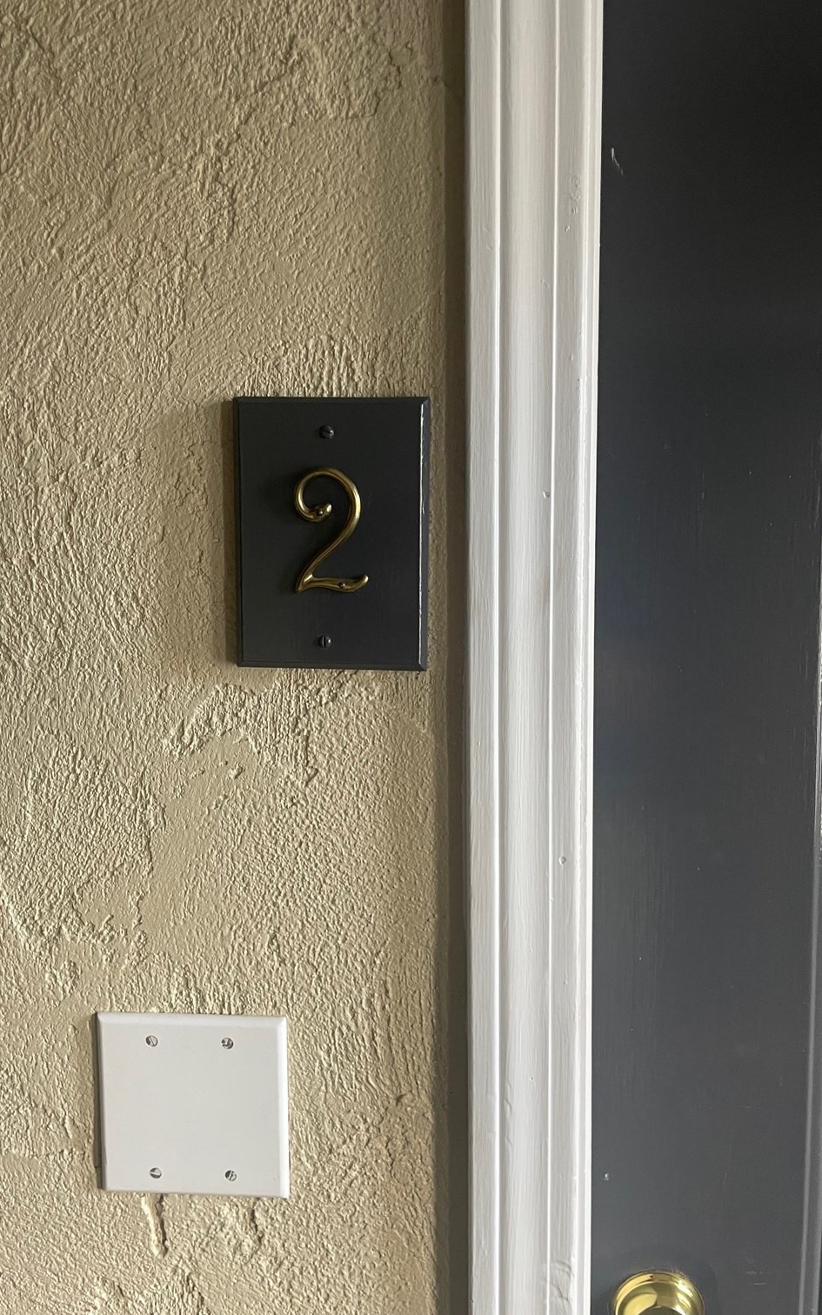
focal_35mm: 28
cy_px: 658
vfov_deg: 66.5
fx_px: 1004
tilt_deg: -7.5
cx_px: 391
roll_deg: -0.8
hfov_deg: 44.5
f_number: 1.6
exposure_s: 1/60
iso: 160
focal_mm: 4.2
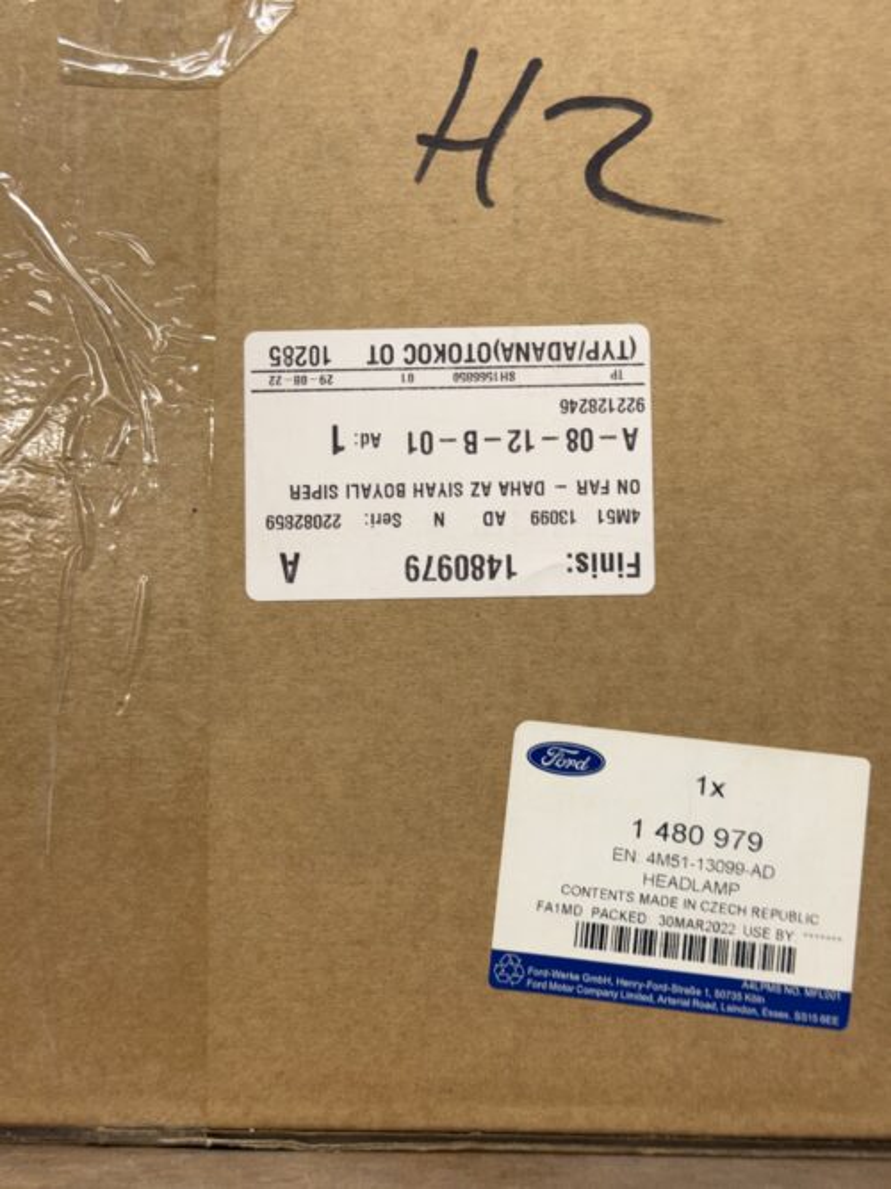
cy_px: 594
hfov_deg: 30.3
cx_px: 446
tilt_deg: +4.1
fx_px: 1648
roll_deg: -0.9
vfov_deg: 39.7
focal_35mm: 48
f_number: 1.78
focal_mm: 6.76
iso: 50
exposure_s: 1/50
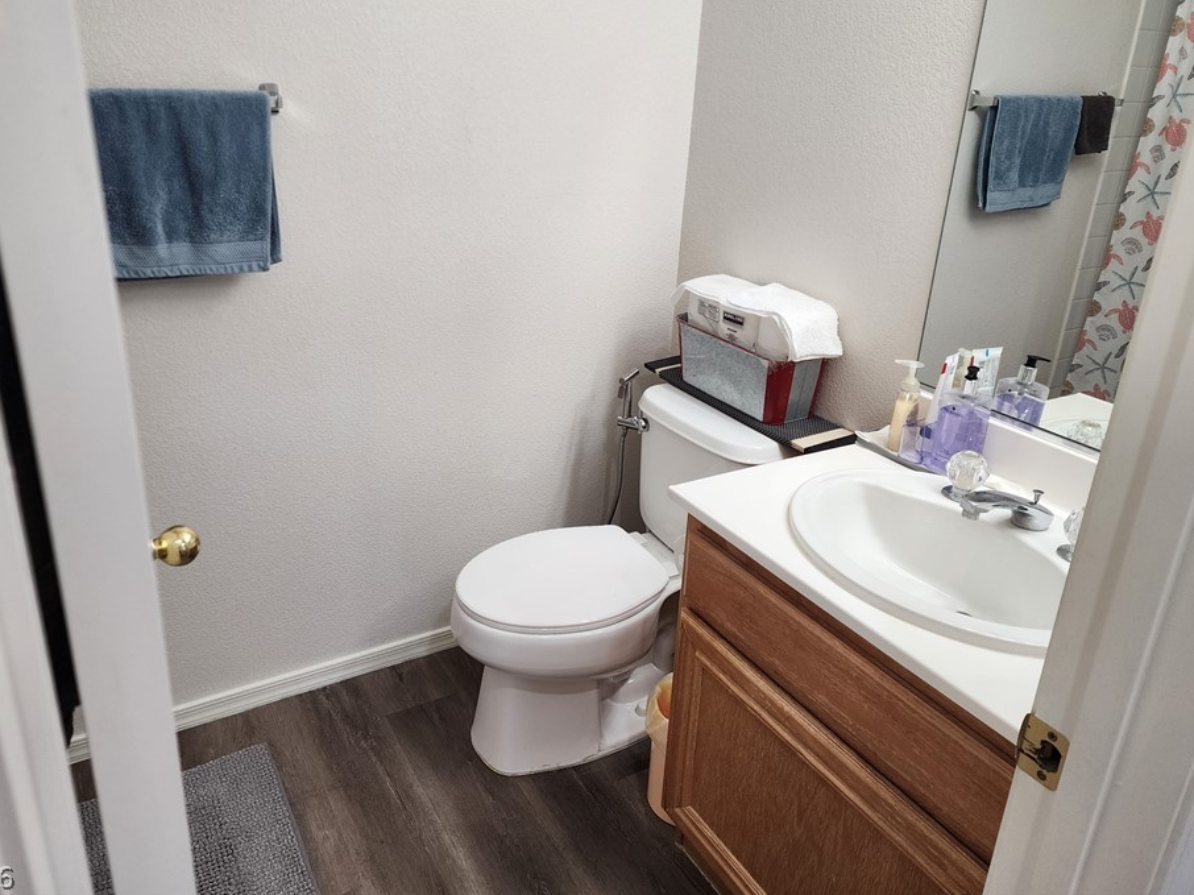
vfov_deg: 52.9
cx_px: 544
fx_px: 897
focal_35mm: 26
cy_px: 393
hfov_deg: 67.2
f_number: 1.8
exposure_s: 1/120
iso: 160
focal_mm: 6.4
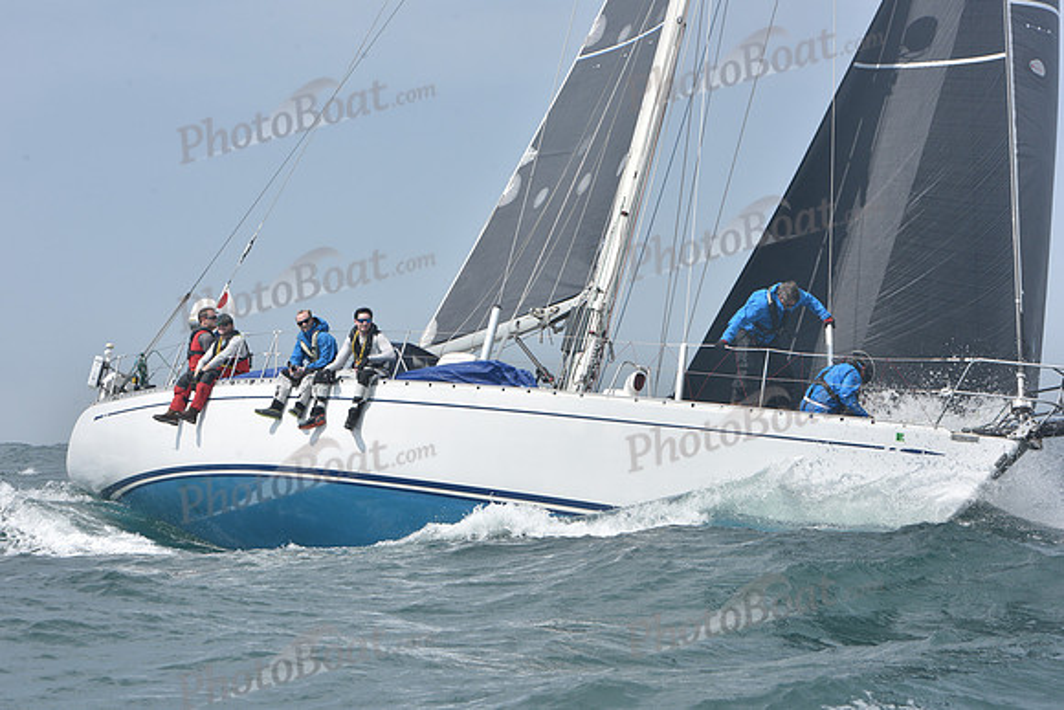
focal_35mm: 82
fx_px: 2424
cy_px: 355
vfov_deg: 16.7
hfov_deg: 24.8
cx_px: 532
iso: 320
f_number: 13
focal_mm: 82
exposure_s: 1/800
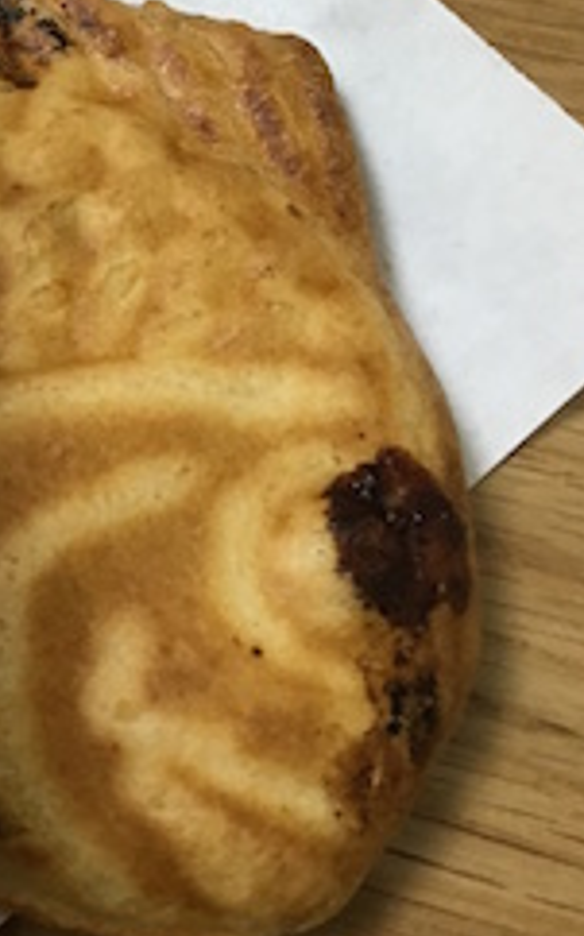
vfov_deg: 22.6
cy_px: 56
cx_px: -491
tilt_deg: -67.2
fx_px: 2269
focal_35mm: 89
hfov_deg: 13.1
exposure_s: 1/30
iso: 80
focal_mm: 4.15
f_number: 2.2
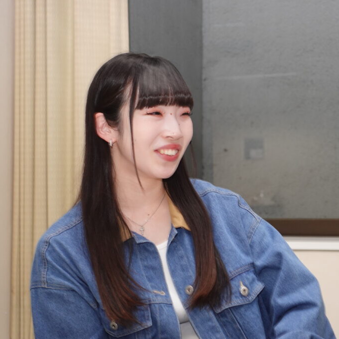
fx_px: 997
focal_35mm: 90
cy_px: 171
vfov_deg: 19.3
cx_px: 247
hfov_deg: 19.2
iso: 400
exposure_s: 1/80
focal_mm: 25.7
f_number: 2.8
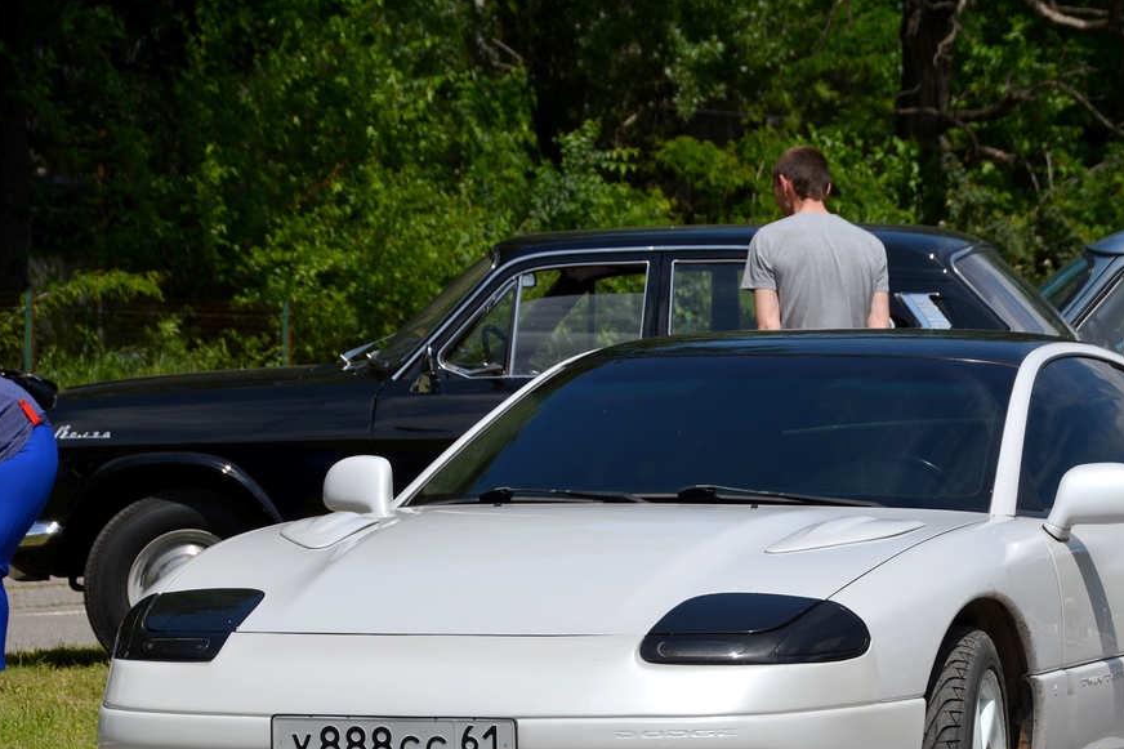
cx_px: 748
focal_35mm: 217
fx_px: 6764
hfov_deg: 9.5
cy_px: 512
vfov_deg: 6.3
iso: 100
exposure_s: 1/400
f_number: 10
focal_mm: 105
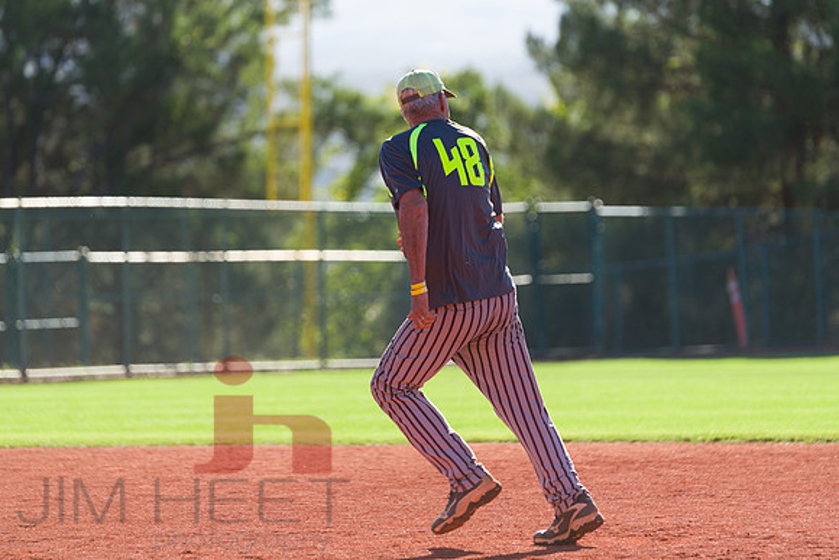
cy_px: 280
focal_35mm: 350
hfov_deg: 5.9
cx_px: 420
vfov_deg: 3.9
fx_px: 8158
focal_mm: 350
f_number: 5.6
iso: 400
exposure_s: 1/800
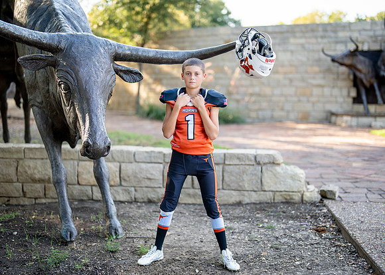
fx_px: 604
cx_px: 191
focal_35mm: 55
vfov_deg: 25.6
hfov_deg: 35.3
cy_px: 142
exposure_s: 1/1600
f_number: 1.2
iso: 200
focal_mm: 50
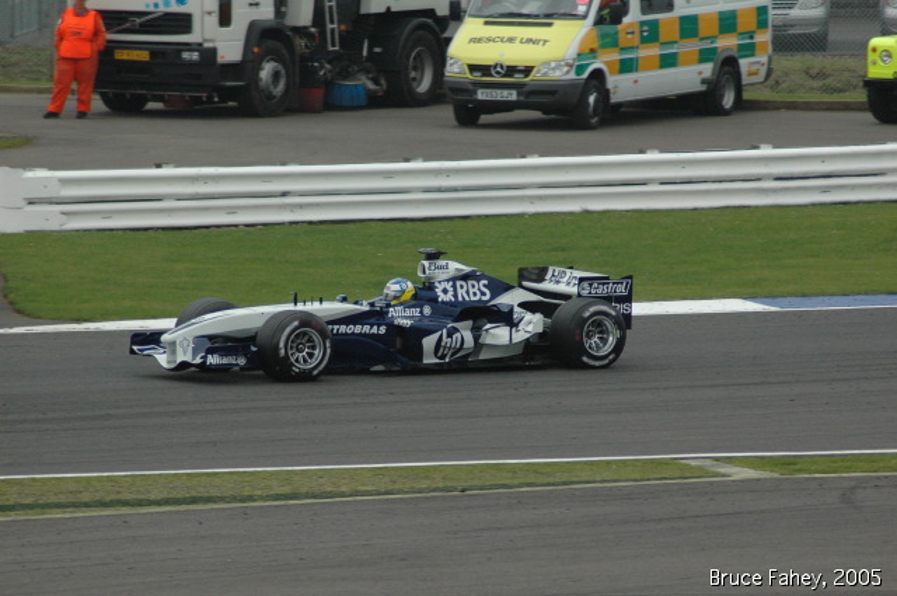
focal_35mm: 450
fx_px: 11198
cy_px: 298
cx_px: 448
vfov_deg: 3.0
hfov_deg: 4.6
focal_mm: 300
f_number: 6.3
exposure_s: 1/2000
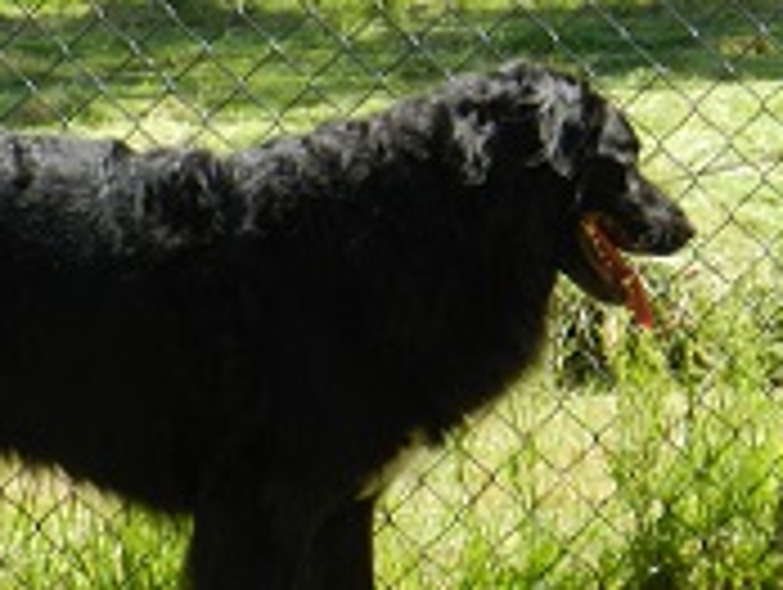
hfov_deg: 4.0
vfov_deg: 3.0
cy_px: 302
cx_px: 518
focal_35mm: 494
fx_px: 11190
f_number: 5.6
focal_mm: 38.2
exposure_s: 1/400
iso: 220
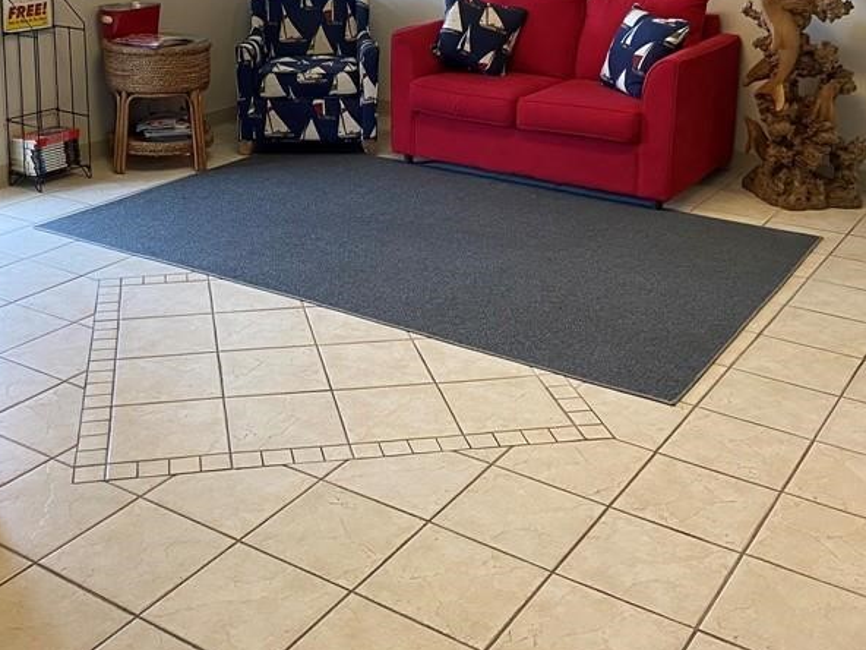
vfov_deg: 31.1
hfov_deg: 41.9
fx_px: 1126
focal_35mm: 45
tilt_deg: -12.4
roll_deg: -0.4
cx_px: 351
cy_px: 97
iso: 125
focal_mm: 4.25
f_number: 1.8
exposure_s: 1/60
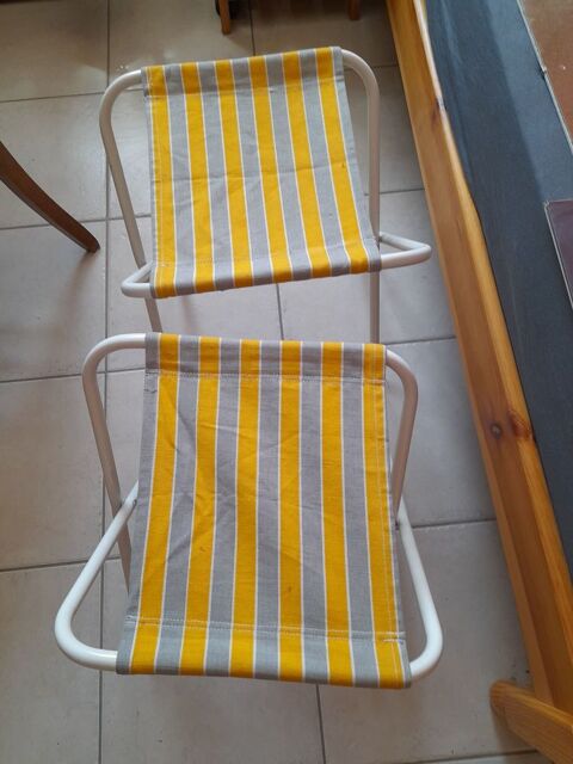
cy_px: 382
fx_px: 552
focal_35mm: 25
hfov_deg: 54.9
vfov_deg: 69.4
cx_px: 286
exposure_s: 1/50
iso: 100
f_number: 2
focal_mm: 4.6
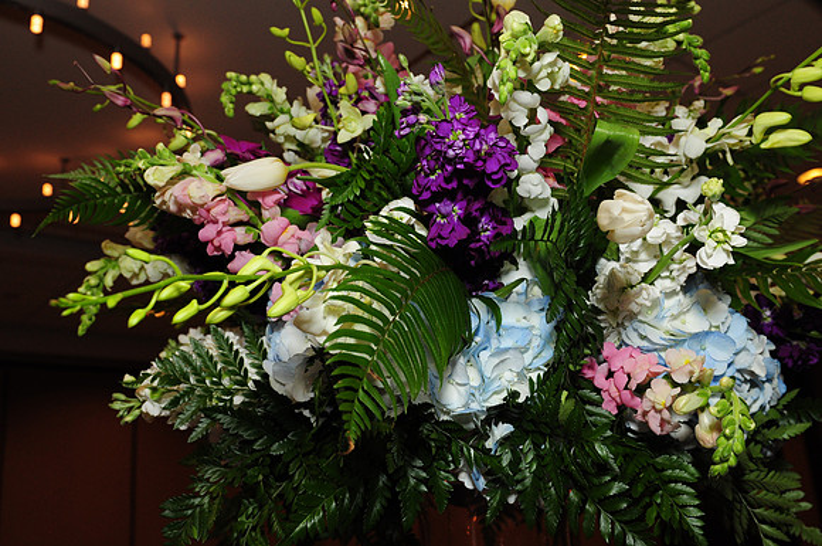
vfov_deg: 36.8
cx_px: 411
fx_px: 821
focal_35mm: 36
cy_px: 273
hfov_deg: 53.2
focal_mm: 24
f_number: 5.6
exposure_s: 1/60
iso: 640
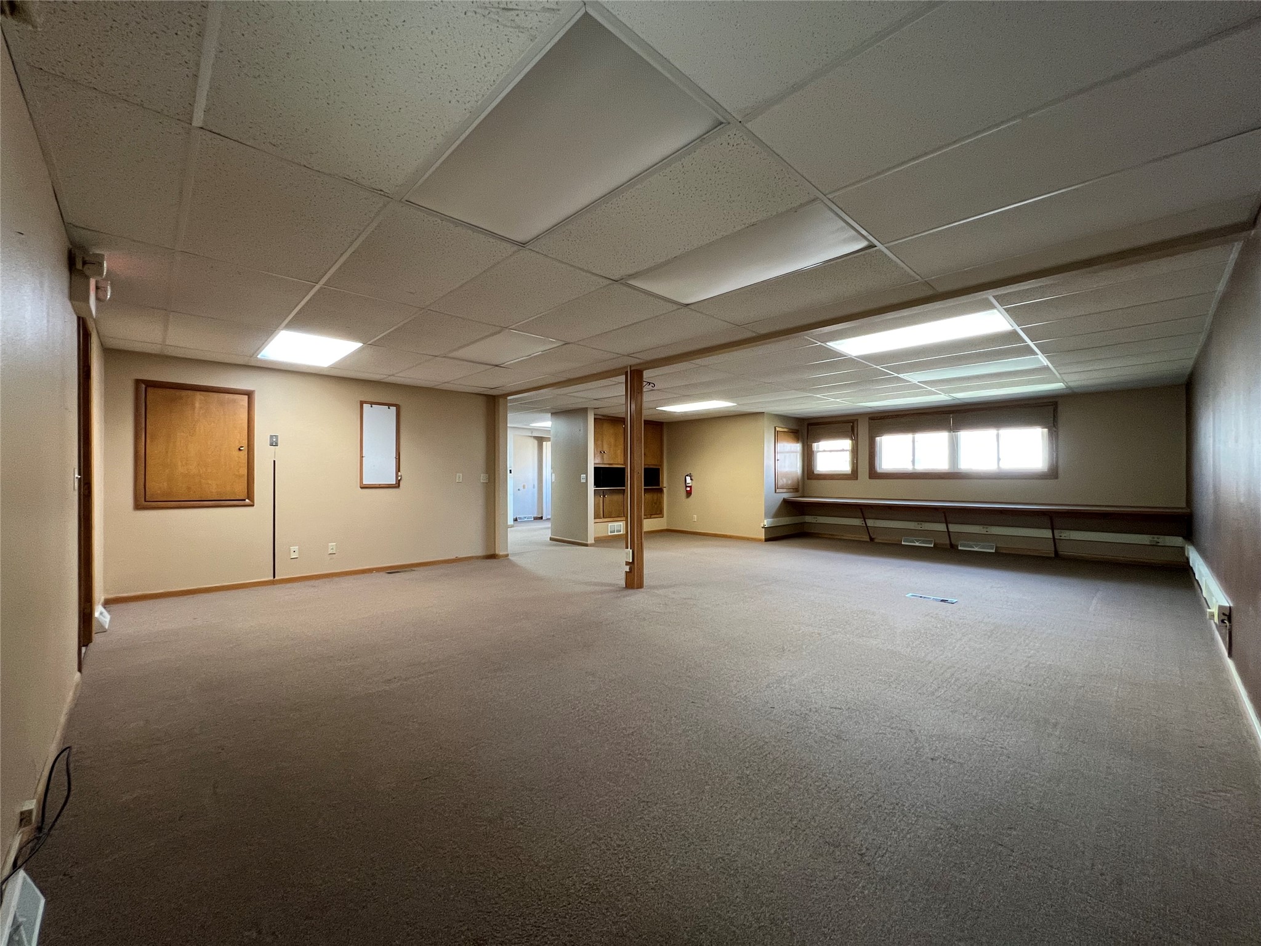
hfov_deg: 106.2
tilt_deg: +0.5
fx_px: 474
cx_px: 630
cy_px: 473
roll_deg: +0.3
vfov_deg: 89.9
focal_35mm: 13
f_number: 1.8
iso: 250
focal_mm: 1.57
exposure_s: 1/60
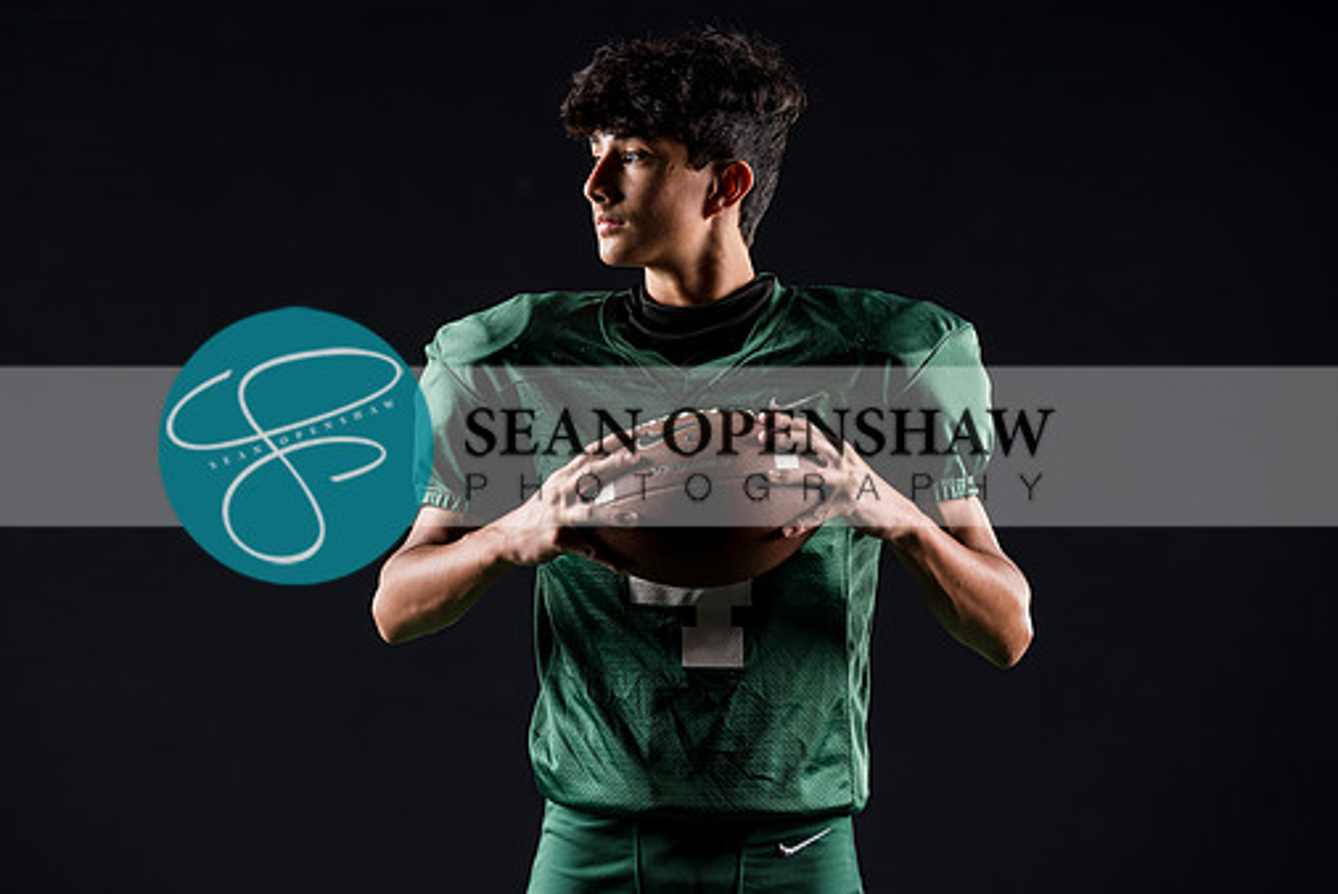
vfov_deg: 10.2
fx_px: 4983
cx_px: 603
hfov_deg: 15.3
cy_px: 398
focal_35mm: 134
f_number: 4
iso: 200
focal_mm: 117
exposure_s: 1/160
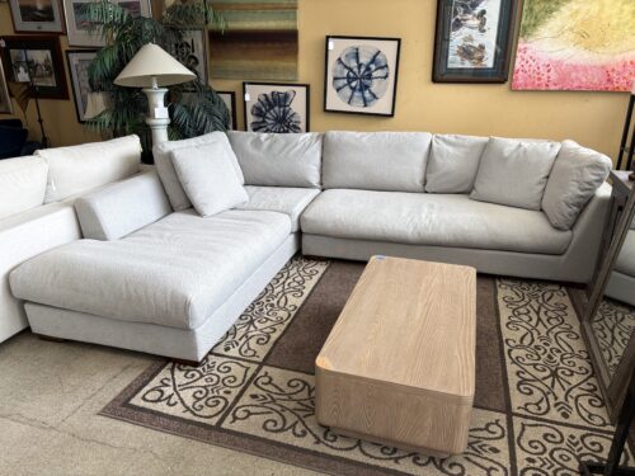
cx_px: 318
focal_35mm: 26
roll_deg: -0.4
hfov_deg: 67.3
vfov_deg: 53.1
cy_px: 238
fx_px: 477
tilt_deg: -20.7
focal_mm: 5.96
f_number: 1.6
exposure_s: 1/120
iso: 64
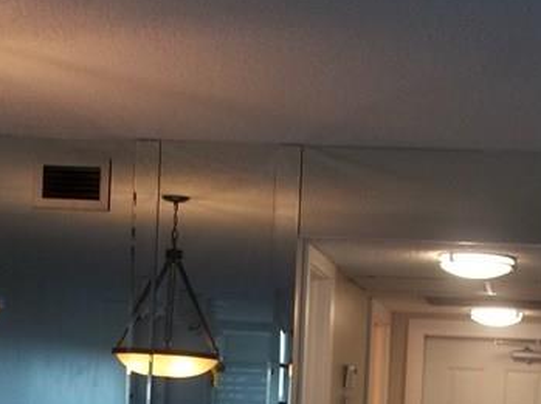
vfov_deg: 14.8
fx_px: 1468
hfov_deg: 20.7
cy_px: 560
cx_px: 409
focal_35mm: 94
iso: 80
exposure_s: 1/30
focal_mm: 5.7
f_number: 2.9
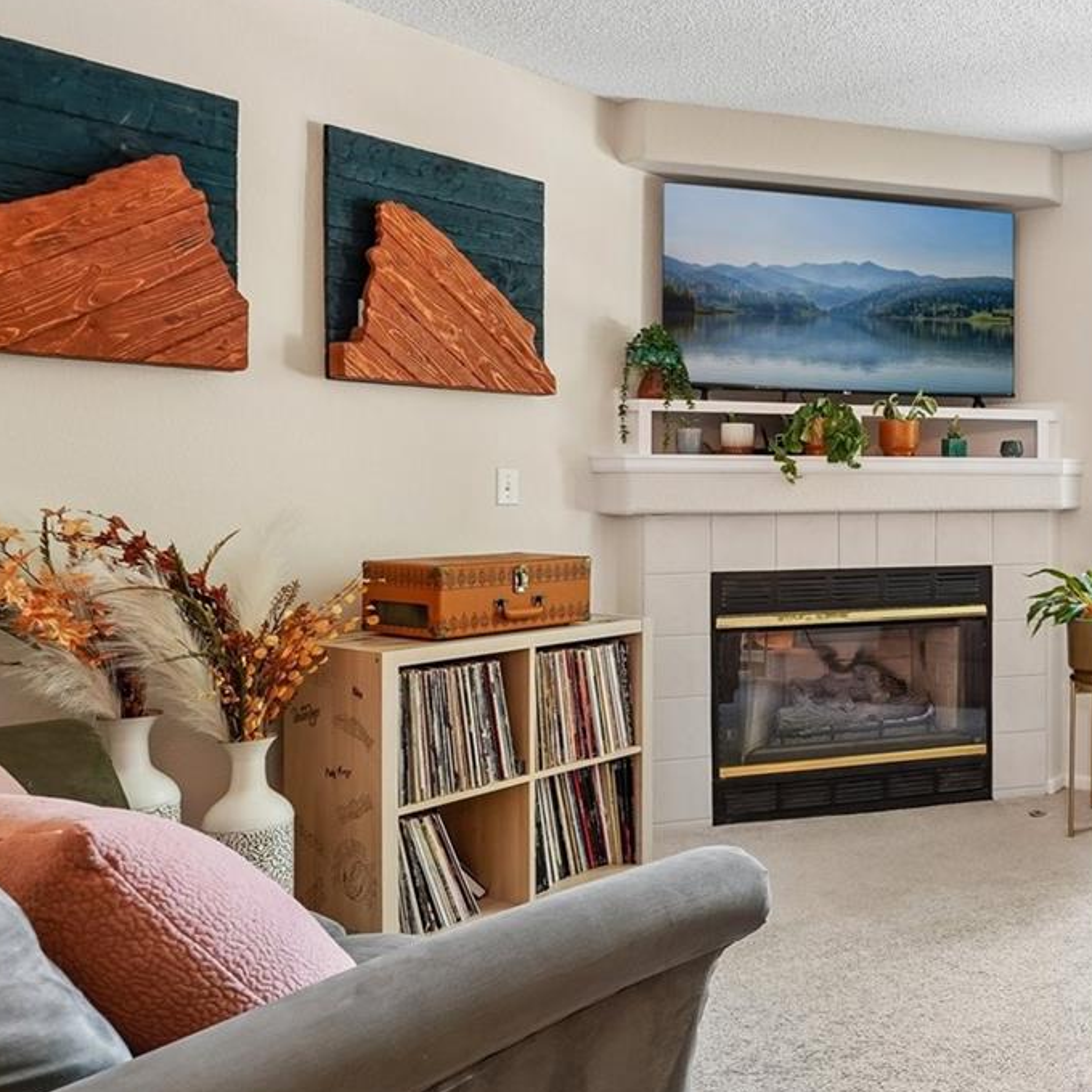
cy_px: 479
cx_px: 1166
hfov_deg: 44.2
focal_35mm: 29
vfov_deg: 55.1
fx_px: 1042
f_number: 8
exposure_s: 1/13
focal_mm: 14.6
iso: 400
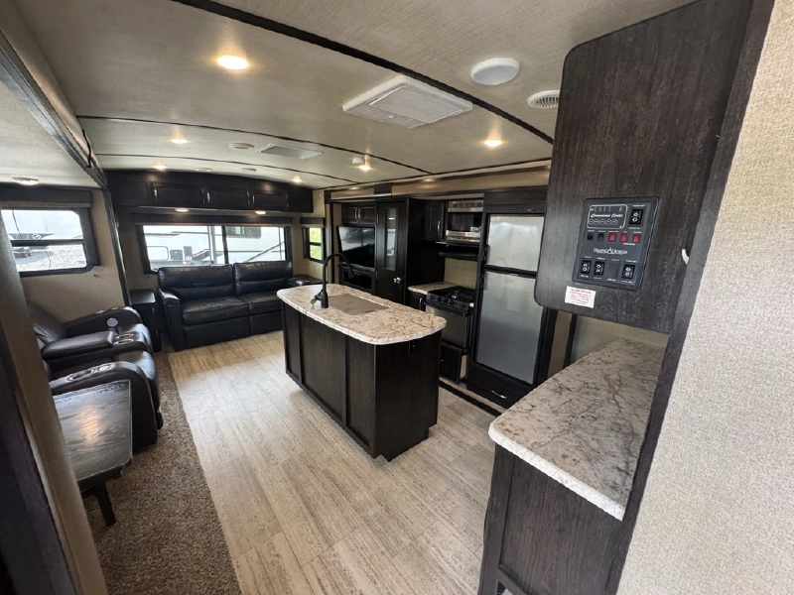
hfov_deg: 102.1
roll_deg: -2.4
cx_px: 397
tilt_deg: -15.5
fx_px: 321
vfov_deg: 85.7
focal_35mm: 14
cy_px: 298
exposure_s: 1/76
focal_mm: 2.22
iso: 320
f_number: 2.2
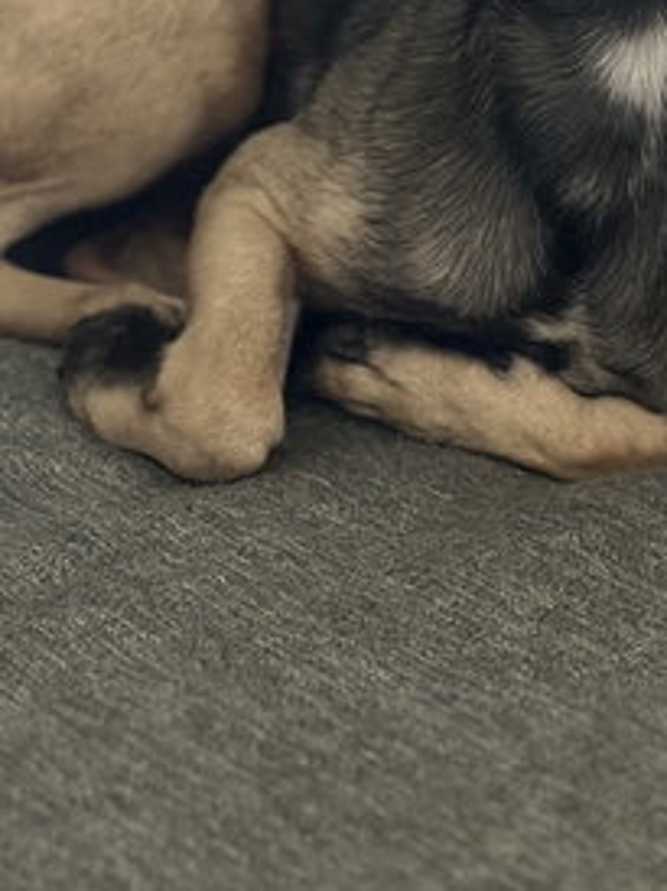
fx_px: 3011
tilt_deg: -21.6
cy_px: 210
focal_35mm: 117
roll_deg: +1.2
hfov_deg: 12.5
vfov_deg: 16.7
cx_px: 605
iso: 800
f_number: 1.78
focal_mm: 6.86
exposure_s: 1/24
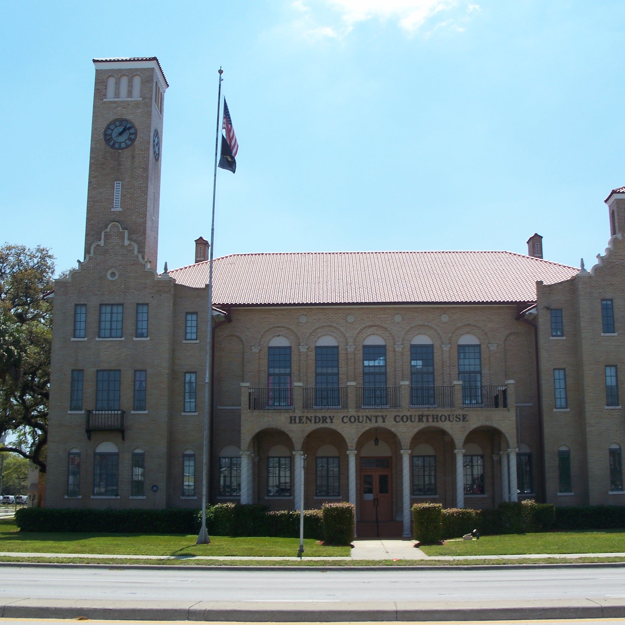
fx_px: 899
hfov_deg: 38.3
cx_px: 328
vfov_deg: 38.3
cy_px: 313
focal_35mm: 44
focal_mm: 7.8
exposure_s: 1/500
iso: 64
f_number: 4
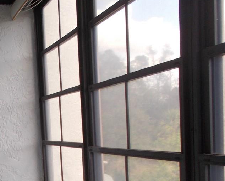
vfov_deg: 23.0
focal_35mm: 64
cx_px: -11
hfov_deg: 27.5
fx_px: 426
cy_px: 175
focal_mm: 4.6
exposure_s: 1/25
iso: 80
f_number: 3.2
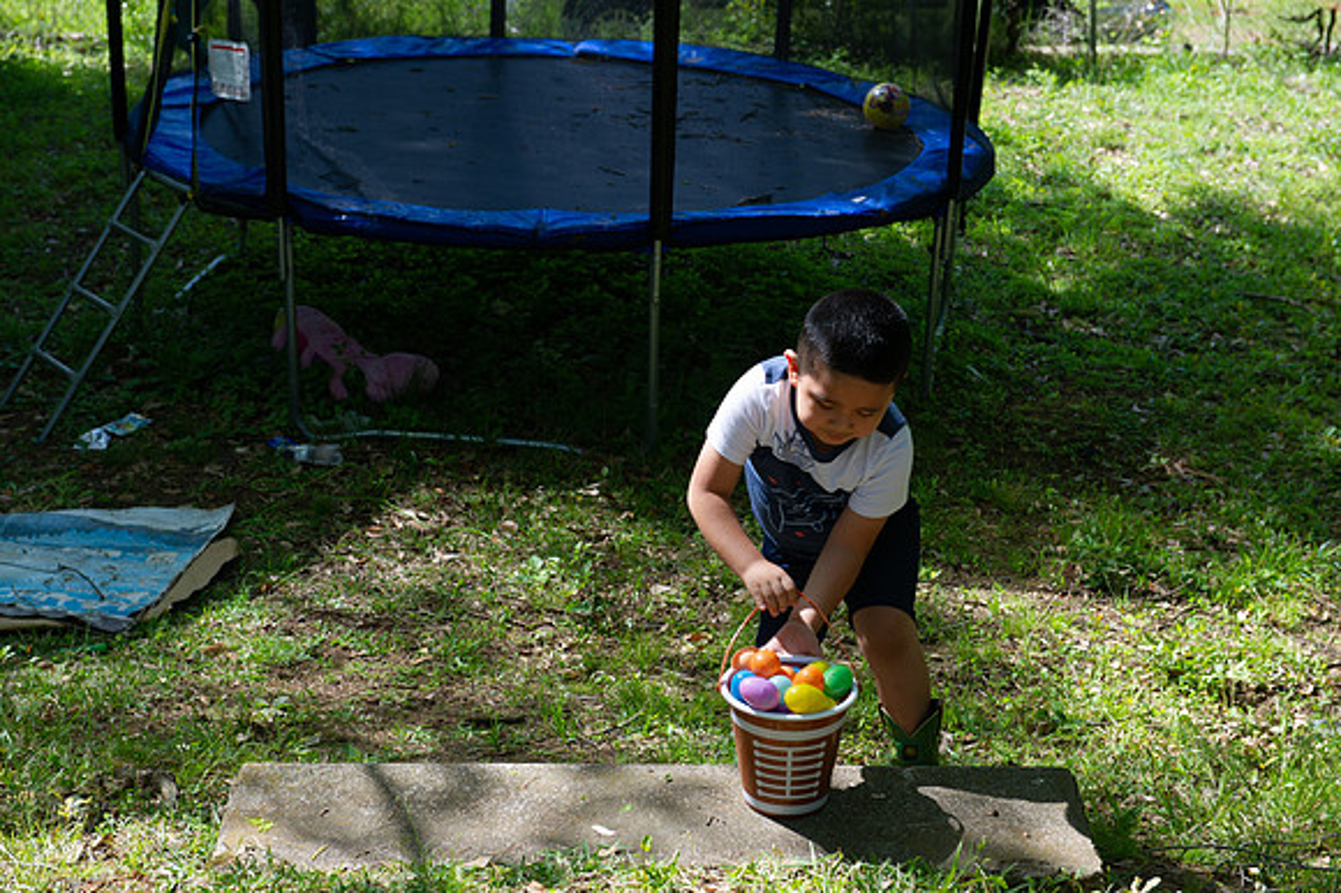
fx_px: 2457
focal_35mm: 66
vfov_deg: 20.6
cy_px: 446
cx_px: 670
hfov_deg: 30.5
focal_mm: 66
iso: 200
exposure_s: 1/200
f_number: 7.1
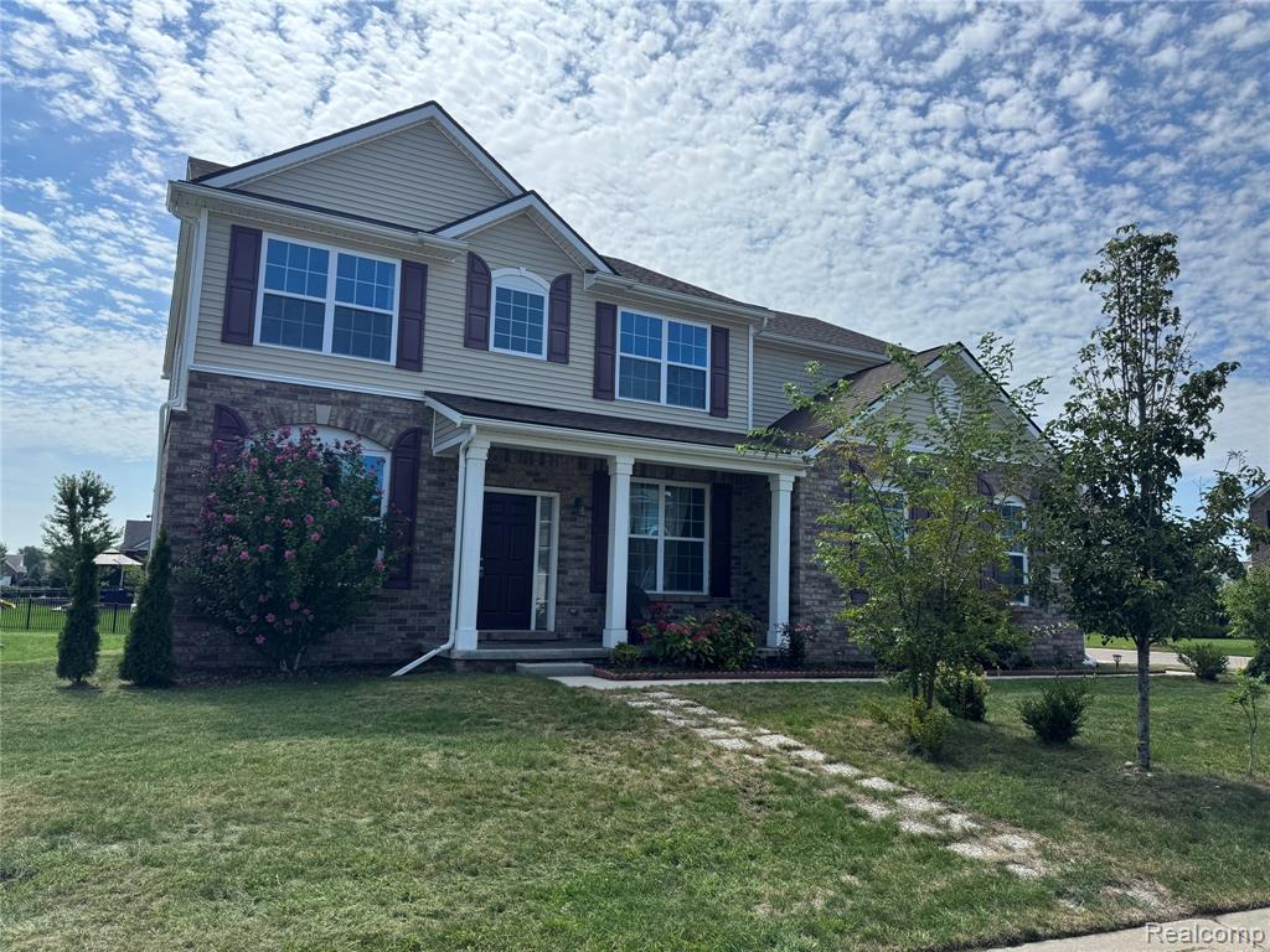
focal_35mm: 24
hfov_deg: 71.6
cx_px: 635
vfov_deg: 56.8
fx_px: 881
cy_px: 476
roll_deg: -1.0
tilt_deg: +6.8
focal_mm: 6.76
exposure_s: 1/5348
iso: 80
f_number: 1.78
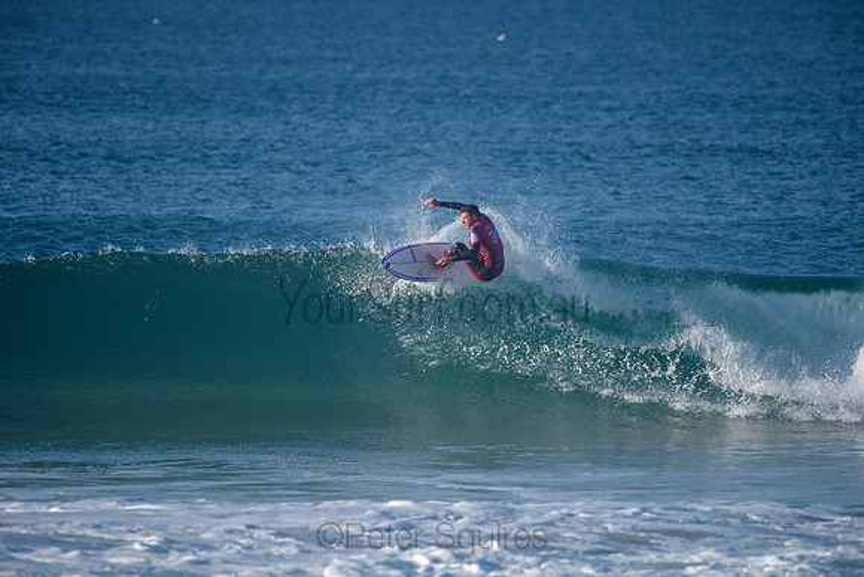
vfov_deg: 2.7
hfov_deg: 4.0
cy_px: 288
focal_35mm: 517
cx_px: 432
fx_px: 12419
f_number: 5.6
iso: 320
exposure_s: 1/2000
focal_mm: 500
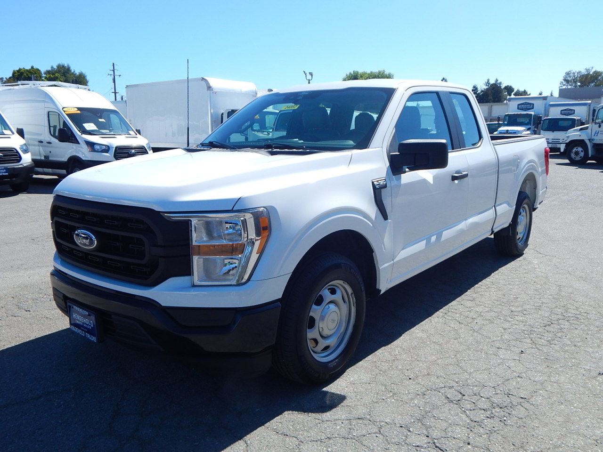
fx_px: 488
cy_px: 226
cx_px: 302
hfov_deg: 63.4
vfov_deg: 49.7
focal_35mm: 28
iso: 125
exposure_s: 1/500
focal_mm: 5.1
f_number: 6.3
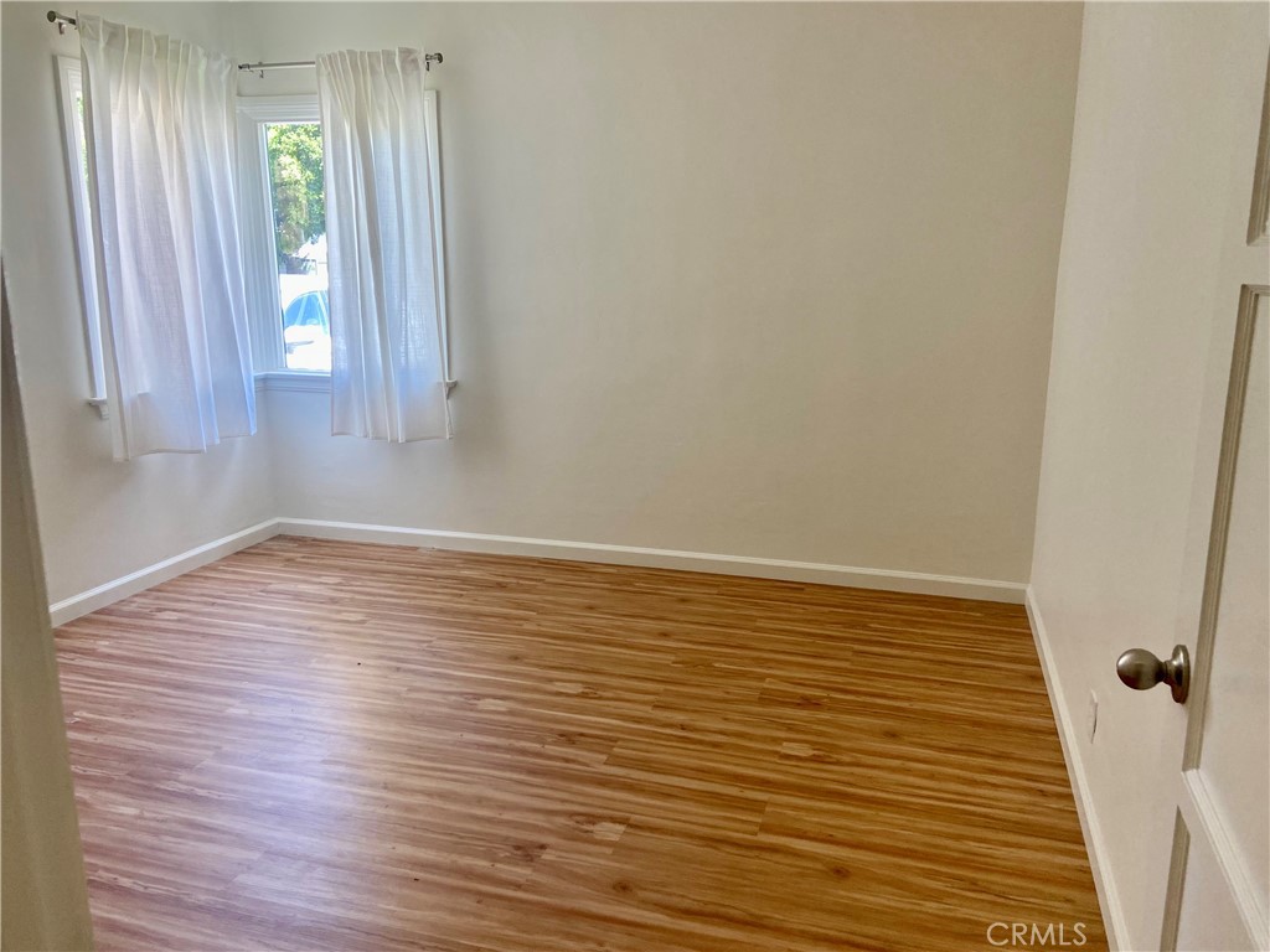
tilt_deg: -12.1
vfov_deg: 53.1
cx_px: 635
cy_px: 476
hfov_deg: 67.3
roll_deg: -0.4
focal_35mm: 26
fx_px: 954
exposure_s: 1/121
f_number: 1.8
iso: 125
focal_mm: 4.25
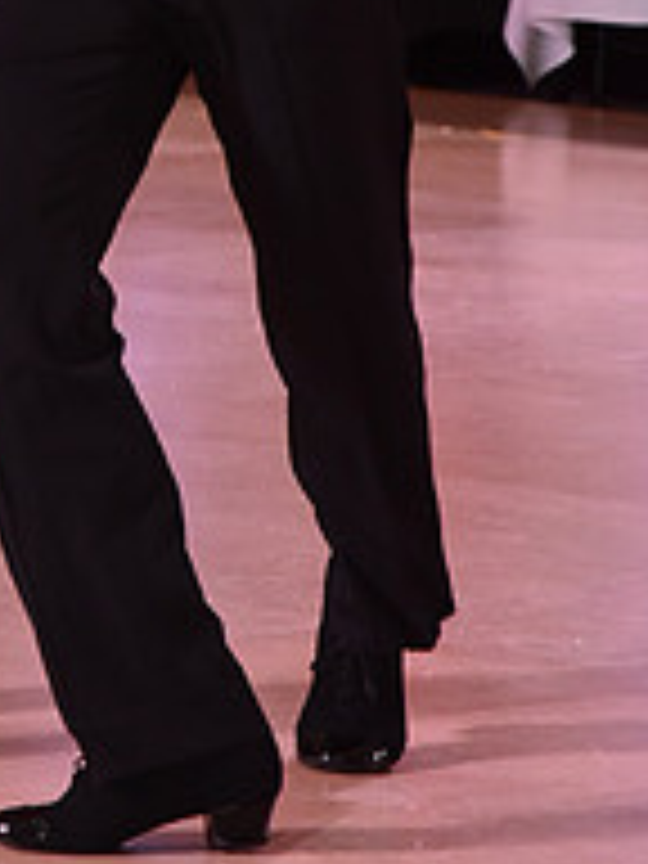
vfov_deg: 6.9
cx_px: -205
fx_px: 7113
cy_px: -256
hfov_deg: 5.2
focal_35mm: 285
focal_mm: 98
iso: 2500
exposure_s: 1/320
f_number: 7.1
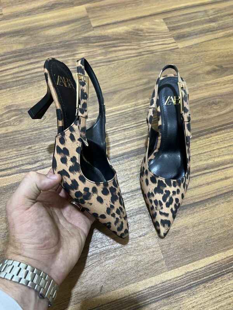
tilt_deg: -65.7
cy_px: 155
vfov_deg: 67.3
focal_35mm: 26
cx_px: 116
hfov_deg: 53.1
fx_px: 233
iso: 160
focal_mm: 5.7
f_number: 1.5
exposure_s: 1/50
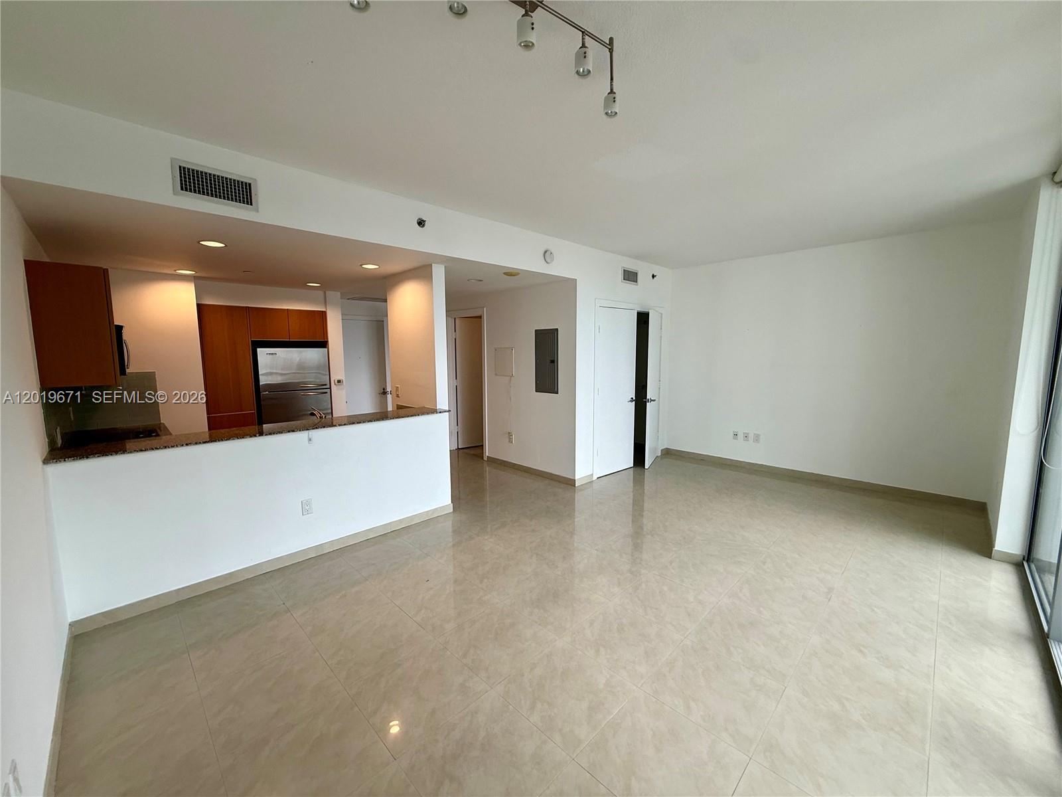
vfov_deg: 85.7
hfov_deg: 102.1
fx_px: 430
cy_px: 398
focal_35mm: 14
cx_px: 531
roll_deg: +0.5
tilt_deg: -5.2
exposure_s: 1/120
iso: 80
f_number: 2.2
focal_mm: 2.22
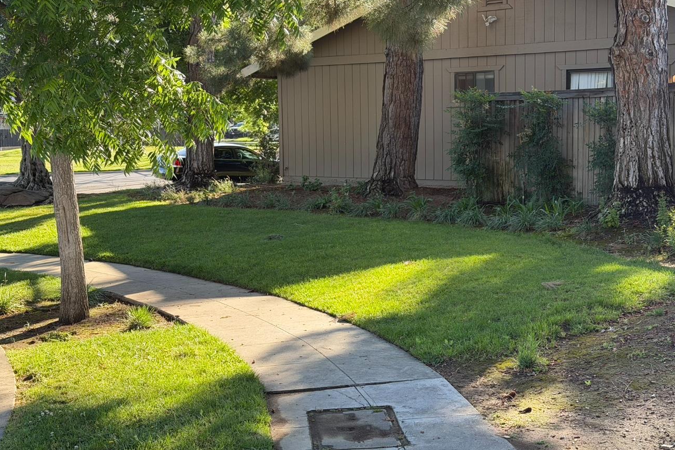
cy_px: 200
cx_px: 339
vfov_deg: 23.4
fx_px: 1088
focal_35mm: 58
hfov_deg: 34.5
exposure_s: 1/527
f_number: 1.78
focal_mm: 6.76
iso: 80
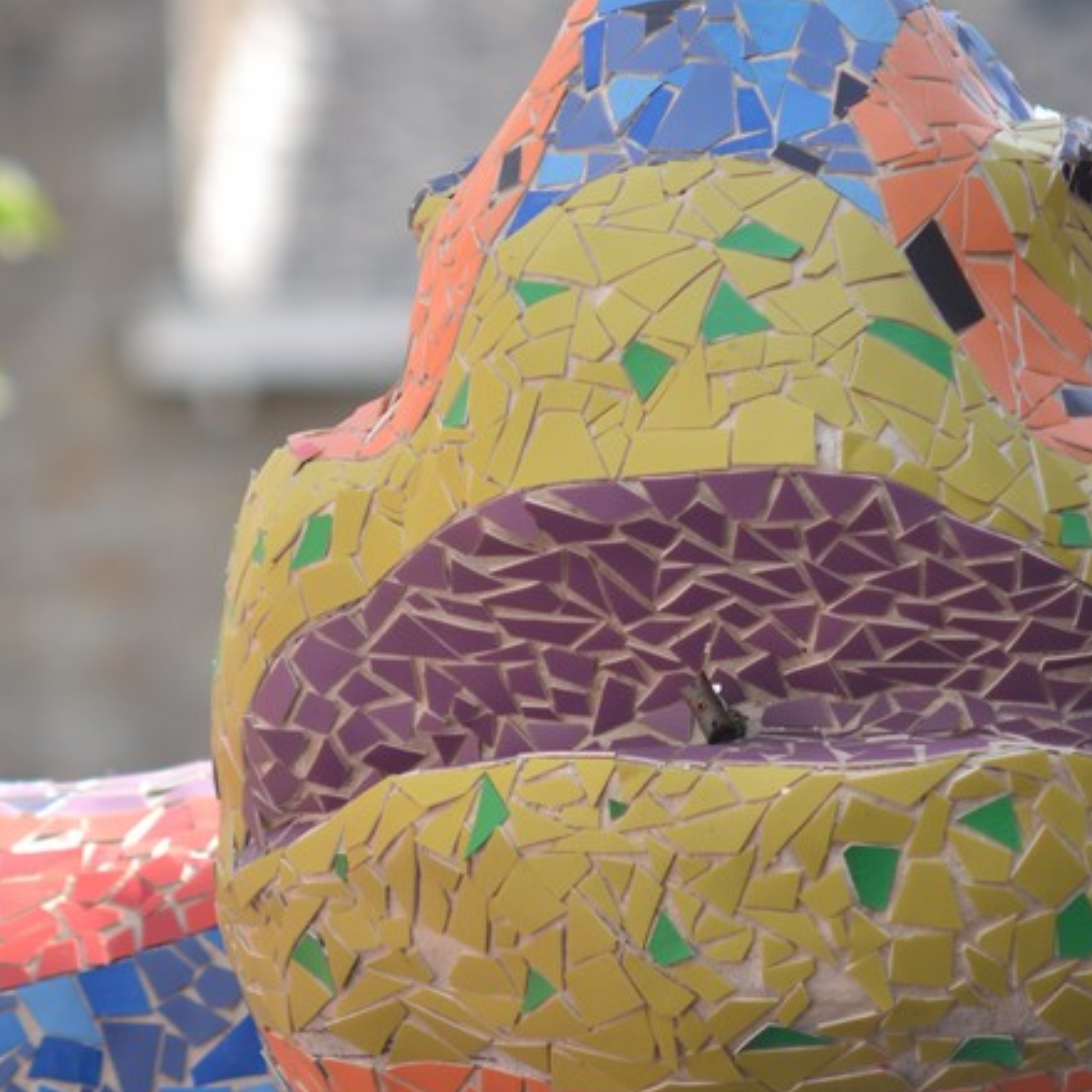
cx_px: 727
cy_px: 555
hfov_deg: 3.9
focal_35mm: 445
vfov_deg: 3.9
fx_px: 15882
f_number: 3.2
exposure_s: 1/400
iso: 100
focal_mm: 150
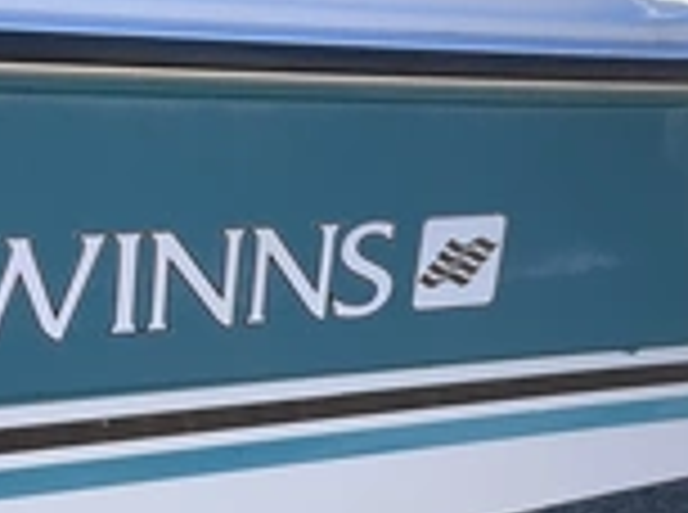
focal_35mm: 76
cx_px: 432
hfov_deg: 25.6
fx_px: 1507
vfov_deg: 19.1
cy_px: 418
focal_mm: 3
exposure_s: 1/666
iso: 25
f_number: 1.8
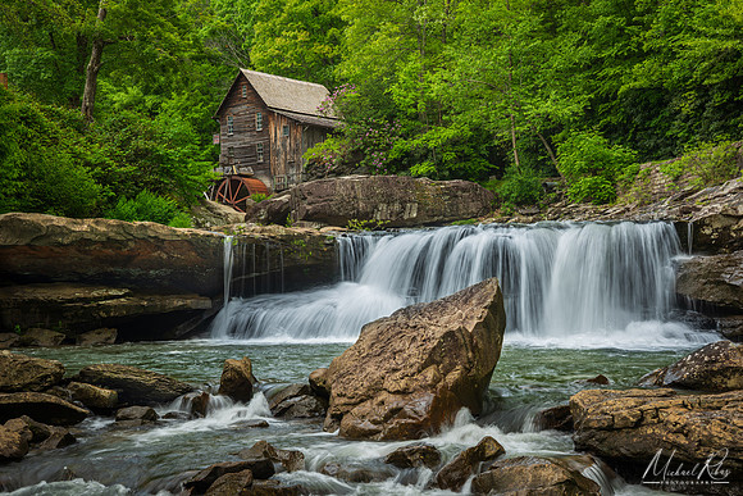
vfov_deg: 26.0
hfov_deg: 38.2
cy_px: 248
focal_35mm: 52
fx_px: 1073
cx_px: 372
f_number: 13
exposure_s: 1/5
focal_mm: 52
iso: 64
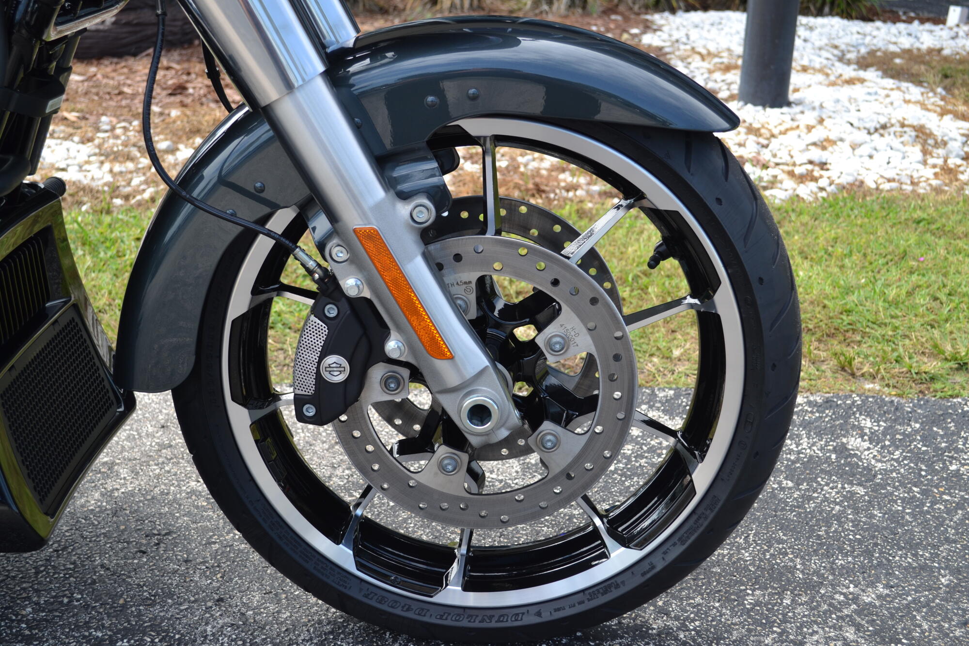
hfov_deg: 38.9
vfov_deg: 26.5
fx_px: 1373
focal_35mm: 51
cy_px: 323
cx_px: 484
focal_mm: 34
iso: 100
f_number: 5.6
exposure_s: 1/125
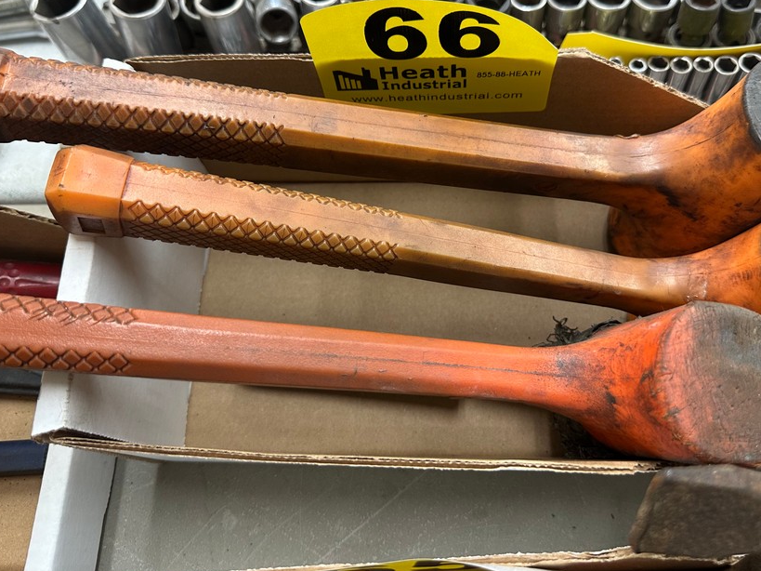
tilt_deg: -61.0
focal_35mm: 30
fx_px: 659
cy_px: 225
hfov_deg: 59.8
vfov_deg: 46.5
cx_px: 419
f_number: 1.78
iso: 160
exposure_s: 1/71
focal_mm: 6.86
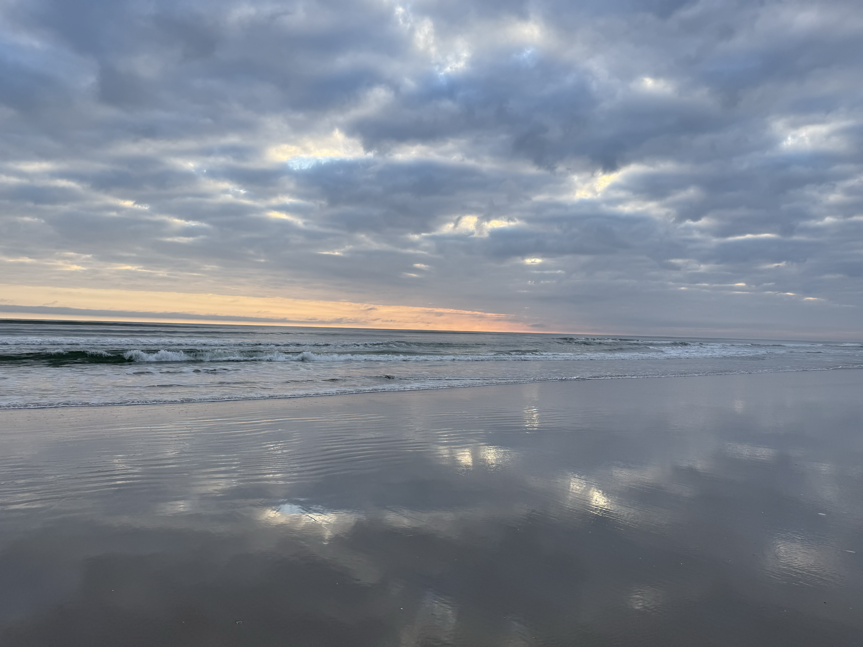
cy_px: 324
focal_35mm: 24
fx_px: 598
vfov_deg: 56.8
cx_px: 432
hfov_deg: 71.6
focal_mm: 6.76
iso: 80
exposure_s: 1/1174
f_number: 1.78
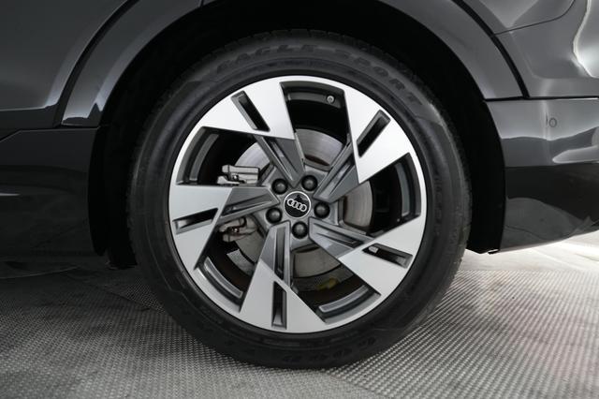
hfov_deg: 71.5
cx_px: 300
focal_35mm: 25
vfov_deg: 51.2
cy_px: 200
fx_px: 416
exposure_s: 1/160
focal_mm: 25
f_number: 2.8
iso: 3200
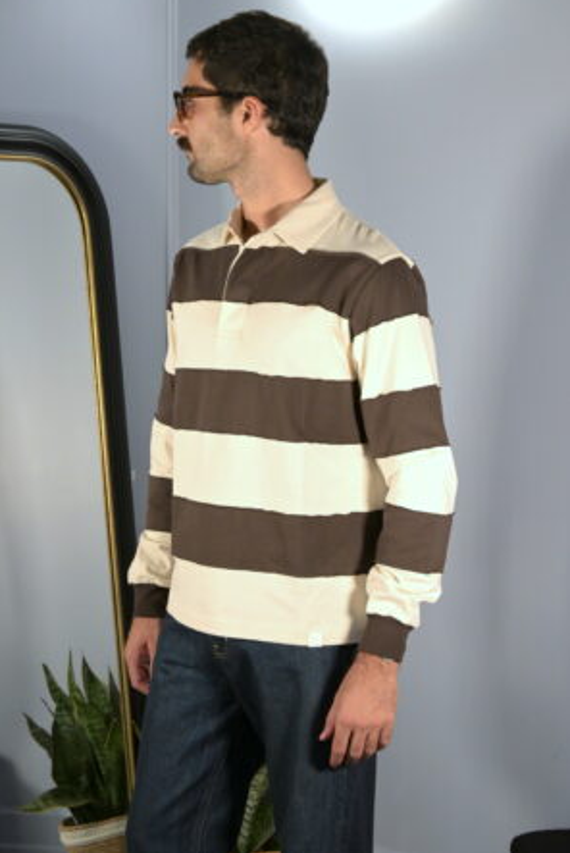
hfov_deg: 19.9
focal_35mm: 69
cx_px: 285
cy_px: 422
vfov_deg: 29.4
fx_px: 1624
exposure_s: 1/100
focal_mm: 45
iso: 2500
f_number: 8
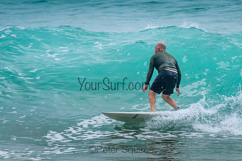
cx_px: 135
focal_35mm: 550
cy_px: 62
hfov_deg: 3.7
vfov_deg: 2.5
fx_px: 3700
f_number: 8
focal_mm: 400
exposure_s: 1/2000
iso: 500
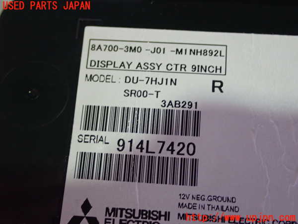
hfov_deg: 29.0
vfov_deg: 21.9
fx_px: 577
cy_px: 112
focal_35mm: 67
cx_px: 149
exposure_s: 1/40
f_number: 3.8
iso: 800
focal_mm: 11.88
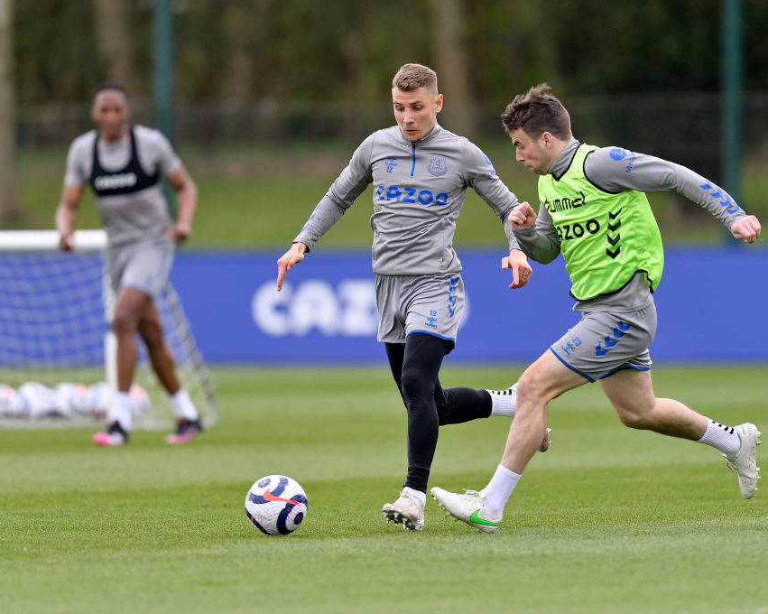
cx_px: 416
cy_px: 307
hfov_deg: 4.3
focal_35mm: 452
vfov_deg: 3.4
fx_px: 10269
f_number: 2.8
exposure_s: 1/2000
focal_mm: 400
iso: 320
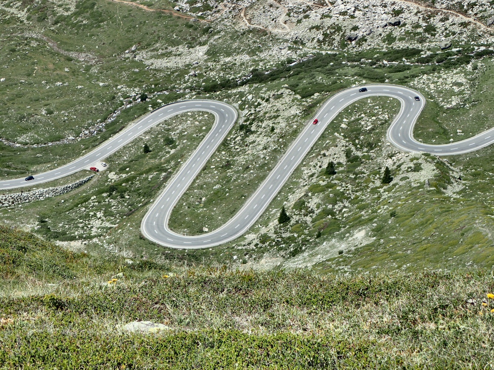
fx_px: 1427
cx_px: 247
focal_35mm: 100
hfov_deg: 19.6
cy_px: 185
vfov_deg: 14.8
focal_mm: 18
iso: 100
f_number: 4.9
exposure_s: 1/400
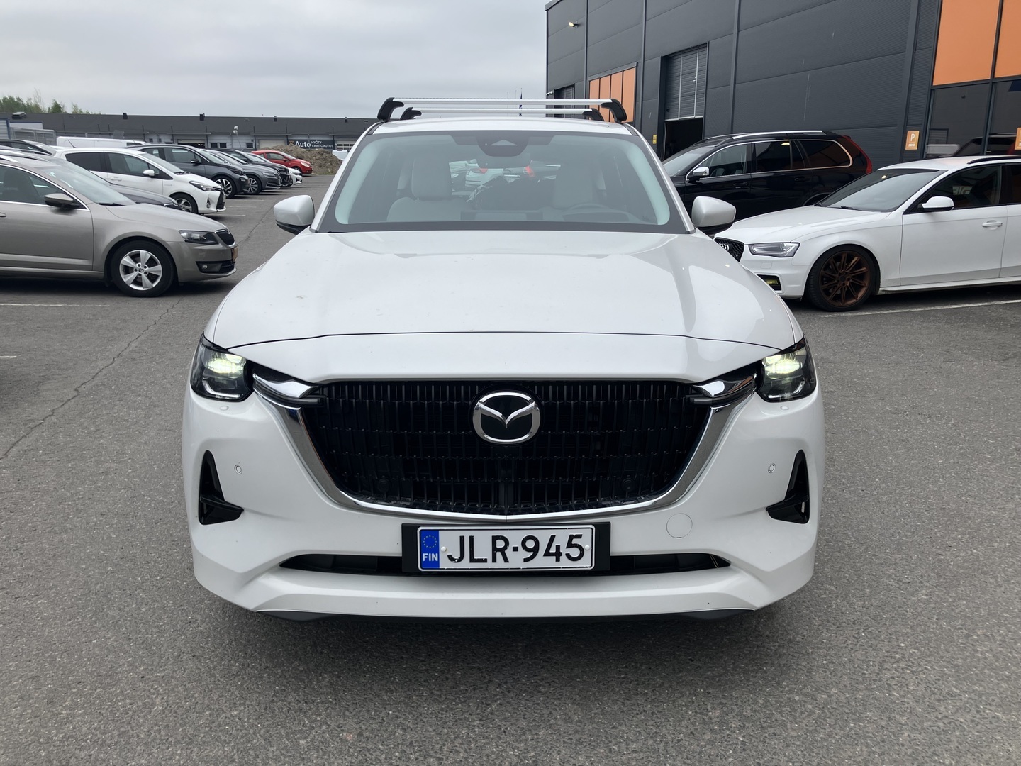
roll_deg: -0.4
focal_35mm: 28
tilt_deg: -14.3
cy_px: 383
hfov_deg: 63.4
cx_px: 510
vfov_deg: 49.7
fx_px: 826
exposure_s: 1/1279
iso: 32
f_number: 1.8
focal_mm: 3.99
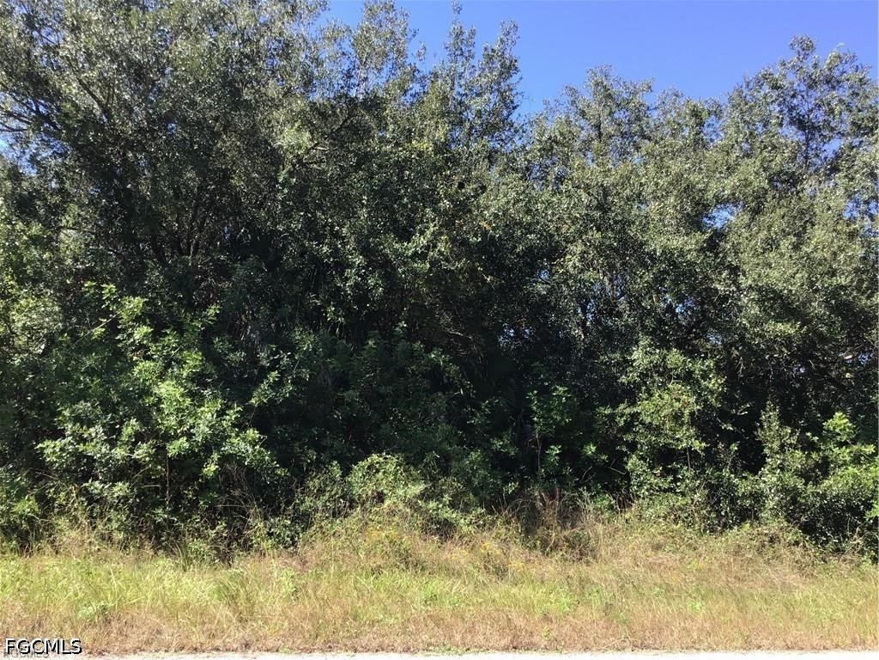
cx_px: 440
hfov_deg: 58.4
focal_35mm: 31
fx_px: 787
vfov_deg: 45.4
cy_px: 330
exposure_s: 1/360
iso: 25
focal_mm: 3.3
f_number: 2.4
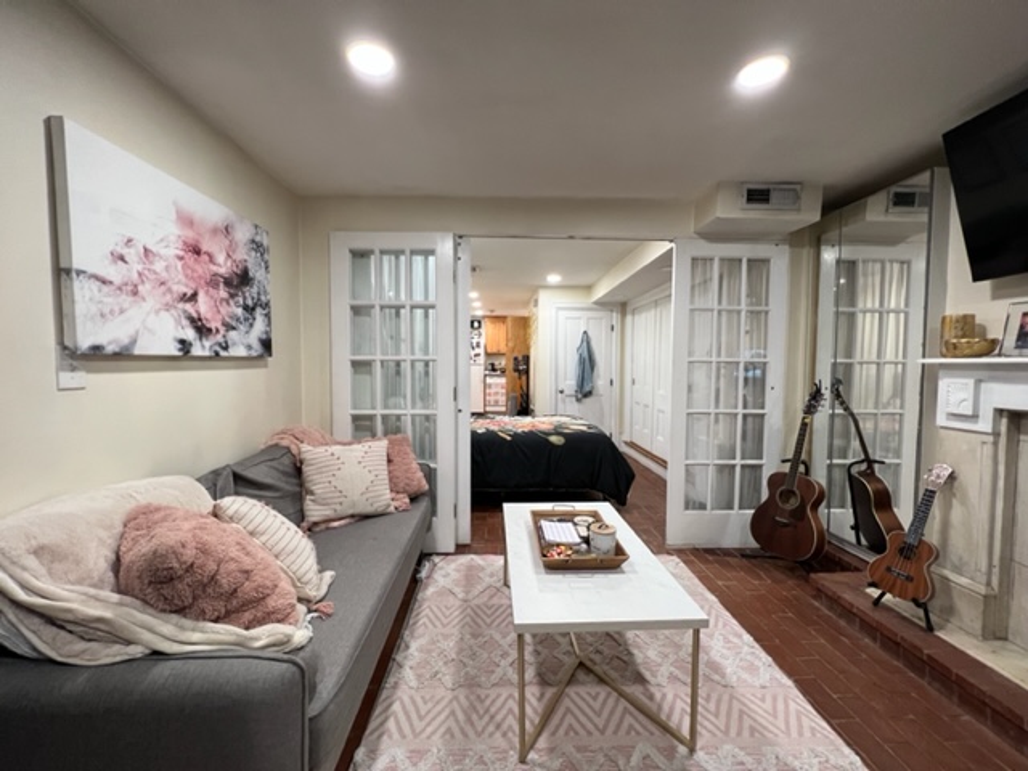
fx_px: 386
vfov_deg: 89.9
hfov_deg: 106.2
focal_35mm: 13
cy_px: 386
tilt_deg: -3.1
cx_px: 514
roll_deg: -0.3
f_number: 1.8
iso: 125
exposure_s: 1/61
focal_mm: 1.57
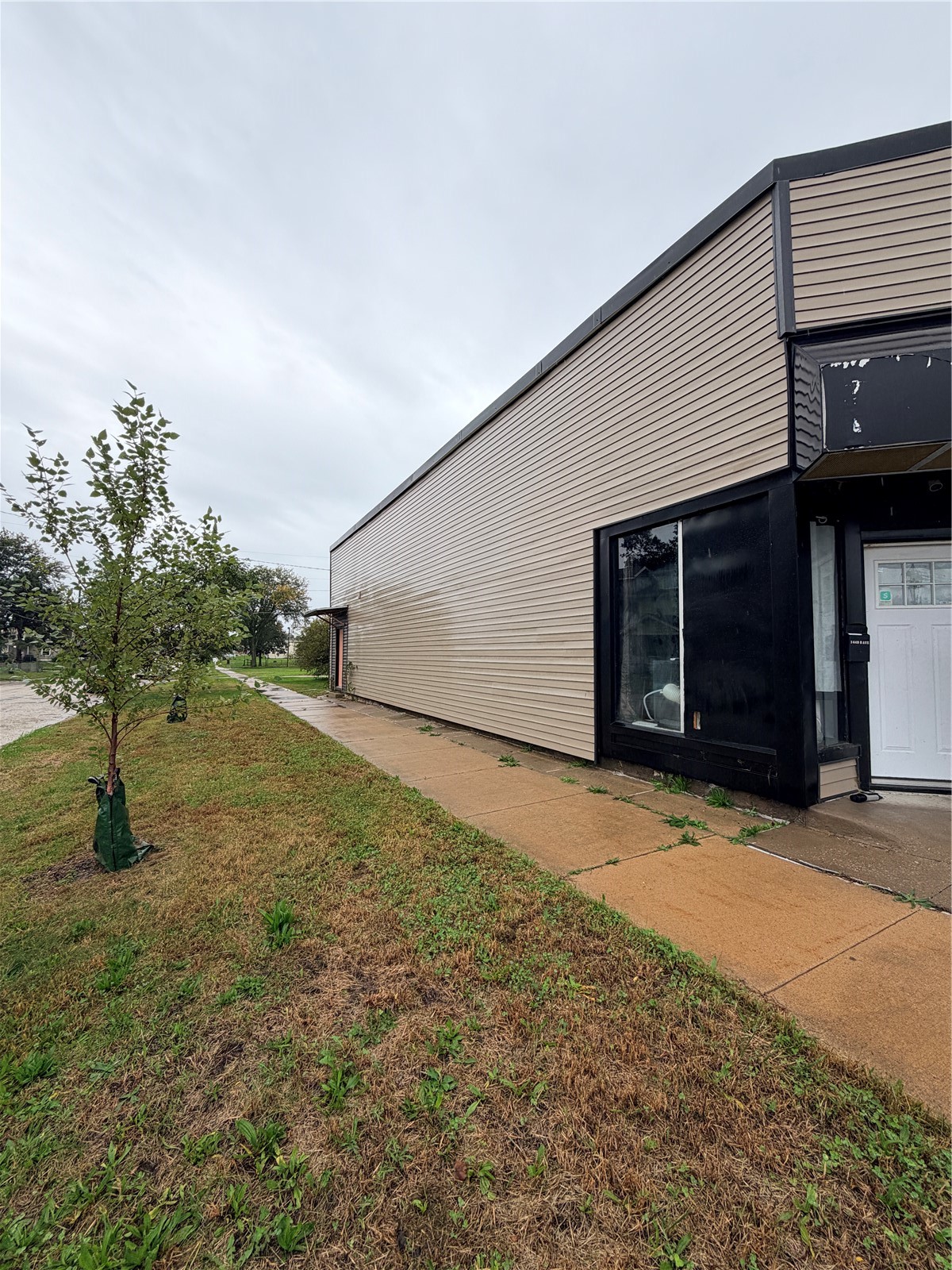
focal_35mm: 14
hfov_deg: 85.7
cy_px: 635
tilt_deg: +3.1
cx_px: 476
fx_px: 513
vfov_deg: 102.1
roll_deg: -0.3
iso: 50
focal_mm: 2.22
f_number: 2.2
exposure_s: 1/502
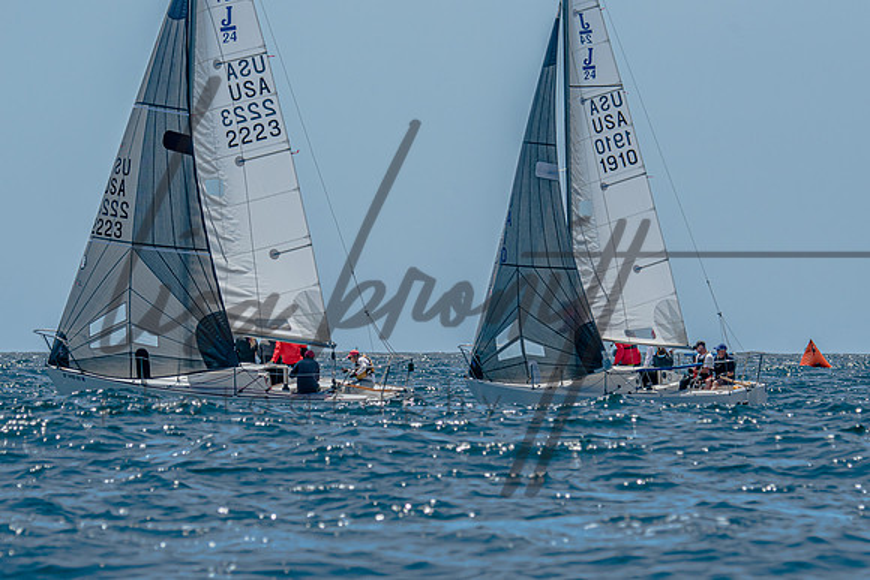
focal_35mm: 391
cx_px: 503
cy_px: 327
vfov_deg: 3.5
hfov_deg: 5.3
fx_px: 9450
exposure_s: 1/2000
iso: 200
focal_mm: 220
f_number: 5.3
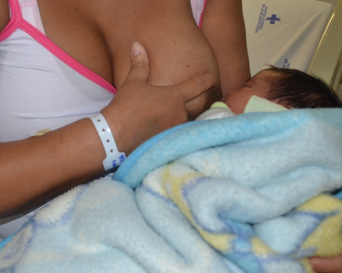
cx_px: 139
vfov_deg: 30.2
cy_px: 126
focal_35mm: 50
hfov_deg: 37.2
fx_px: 506
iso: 900
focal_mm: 26
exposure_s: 1/60
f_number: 4.2
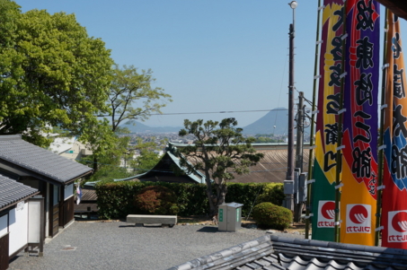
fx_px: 651
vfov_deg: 23.5
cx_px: 229
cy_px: 125
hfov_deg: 34.7
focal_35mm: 58
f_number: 9
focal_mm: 29
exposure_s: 1/250
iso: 100
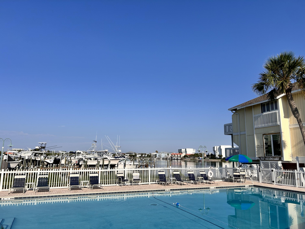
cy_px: 114
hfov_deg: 67.3
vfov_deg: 53.1
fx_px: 229
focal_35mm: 26
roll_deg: -0.4
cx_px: 152
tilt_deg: +10.6
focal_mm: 5.7
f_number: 1.5
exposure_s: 1/8000
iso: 50
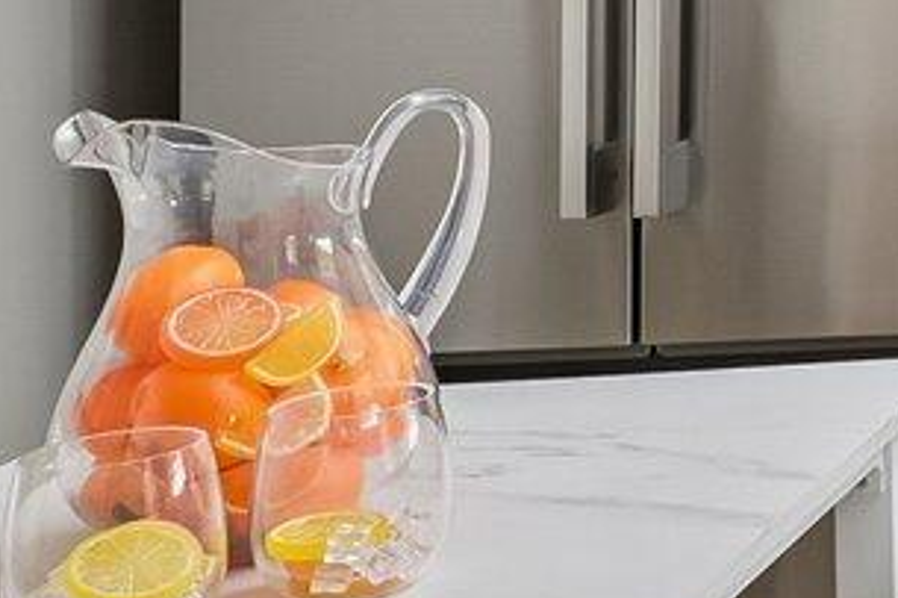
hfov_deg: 13.4
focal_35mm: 94
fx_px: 2343
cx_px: 2329
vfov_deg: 13.7
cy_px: -278
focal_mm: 14
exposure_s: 1/8
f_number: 9
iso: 200
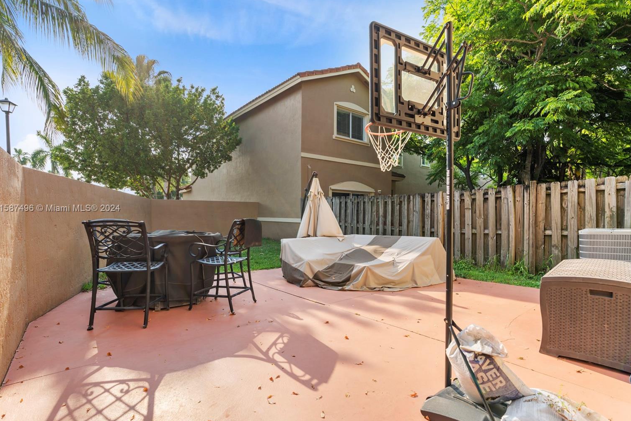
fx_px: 298
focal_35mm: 17
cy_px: 209
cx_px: 321
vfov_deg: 70.4
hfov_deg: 93.3
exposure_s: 1/80
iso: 250
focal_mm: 16
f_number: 9
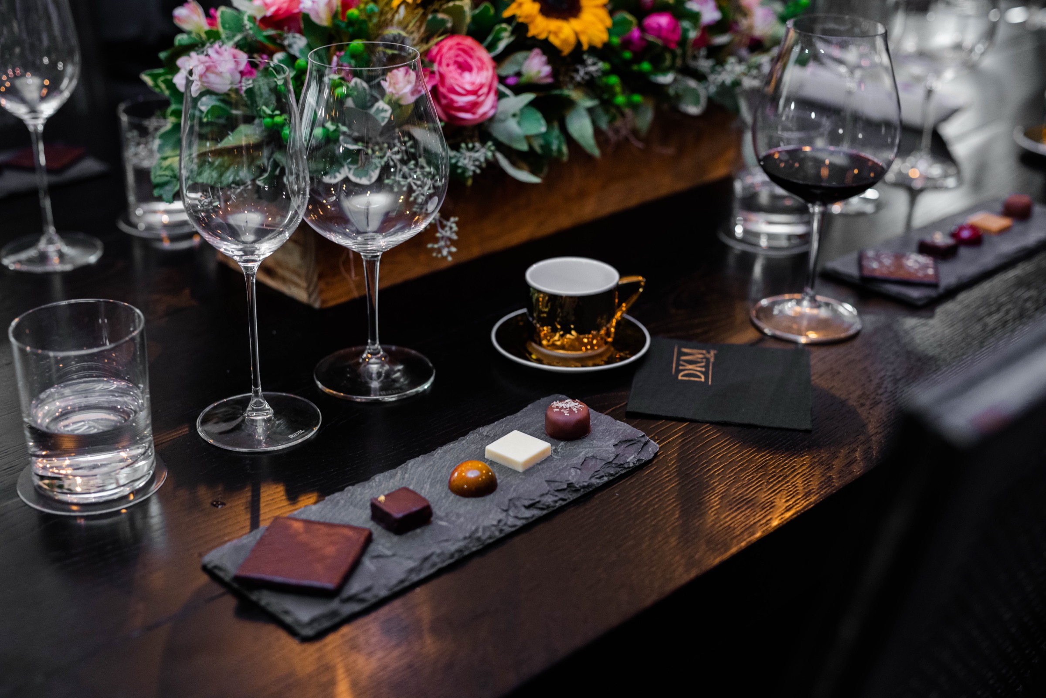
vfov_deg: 27.0
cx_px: 523
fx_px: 1453
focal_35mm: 50
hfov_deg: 39.6
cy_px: 349
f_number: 2.8
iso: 1250
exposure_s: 1/125
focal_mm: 50
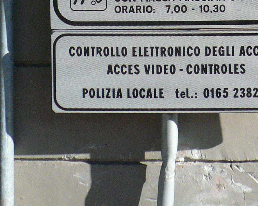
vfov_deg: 15.5
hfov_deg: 21.8
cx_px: 191
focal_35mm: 87
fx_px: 664
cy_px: -149
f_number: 2.8
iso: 100
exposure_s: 1/800
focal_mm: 4.6
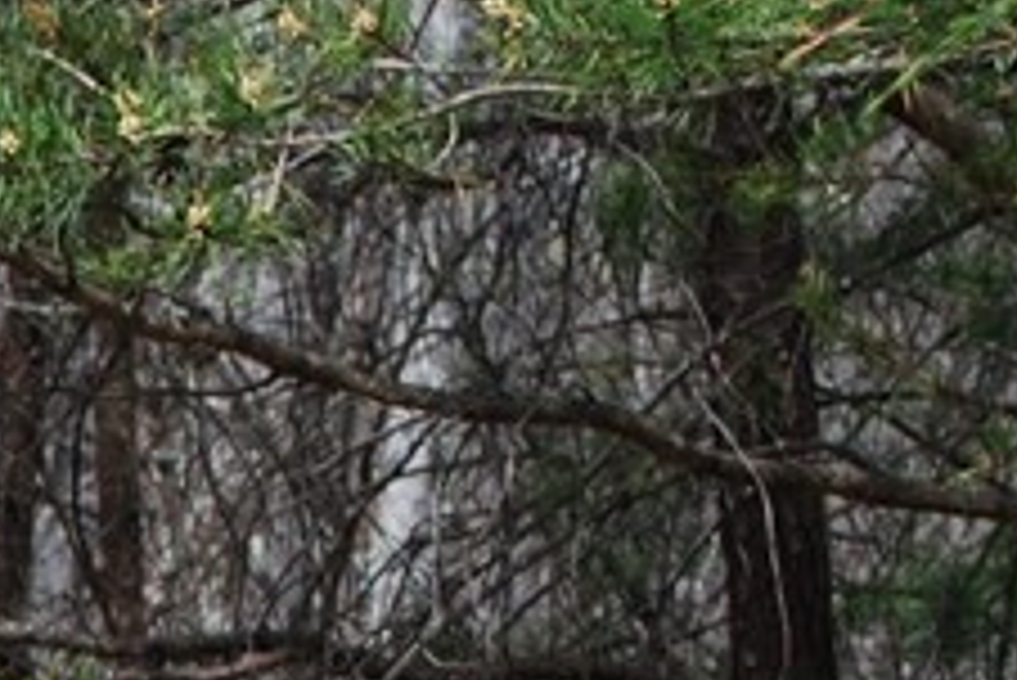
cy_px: 1288
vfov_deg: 5.9
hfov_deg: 8.4
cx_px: -1231
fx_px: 6501
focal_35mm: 230
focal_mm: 32
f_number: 6.3
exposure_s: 1/160
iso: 100
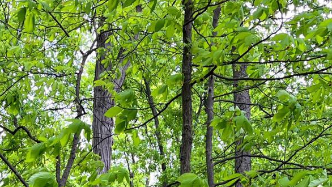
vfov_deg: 11.5
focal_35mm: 99
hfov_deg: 21.6
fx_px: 872
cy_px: 324
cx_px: 166
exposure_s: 1/153
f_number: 1.6
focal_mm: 5.1
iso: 50
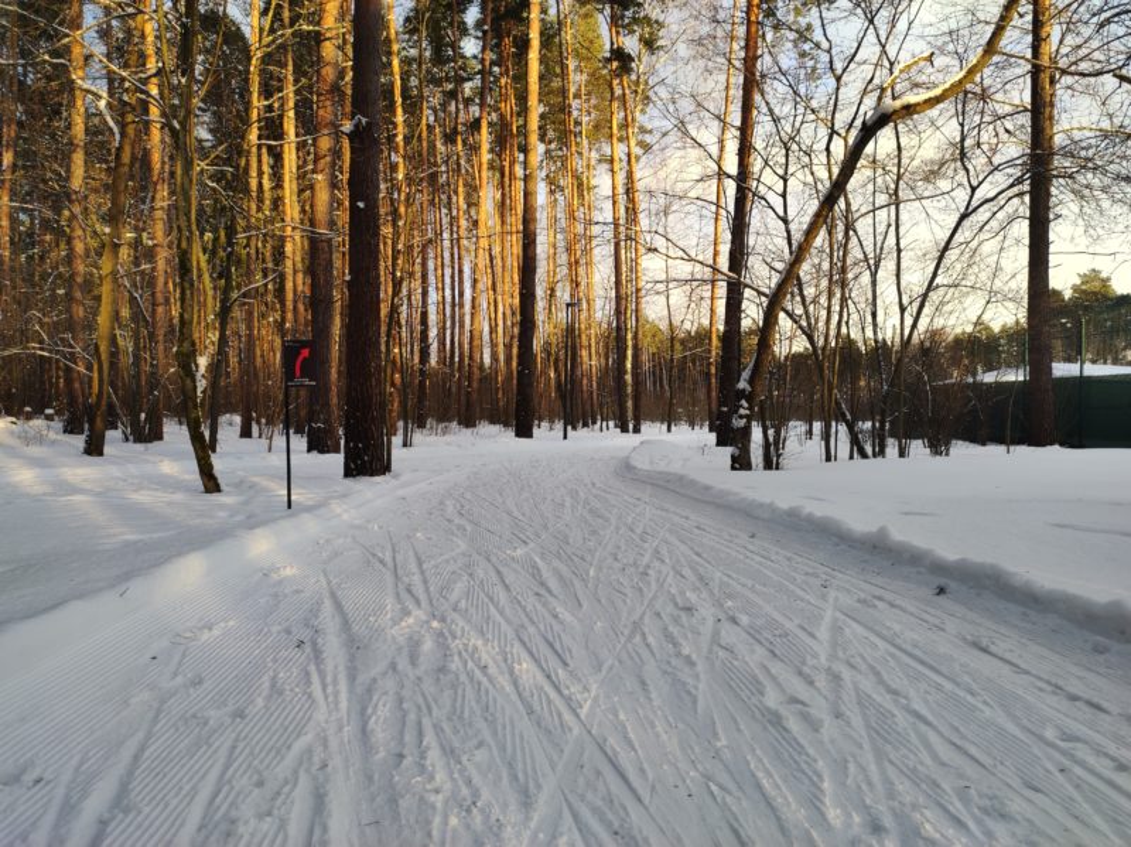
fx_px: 555
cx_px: 566
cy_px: 424
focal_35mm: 17
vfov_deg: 74.7
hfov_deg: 91.1
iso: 67
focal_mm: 4.74
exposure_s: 1/100
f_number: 1.79
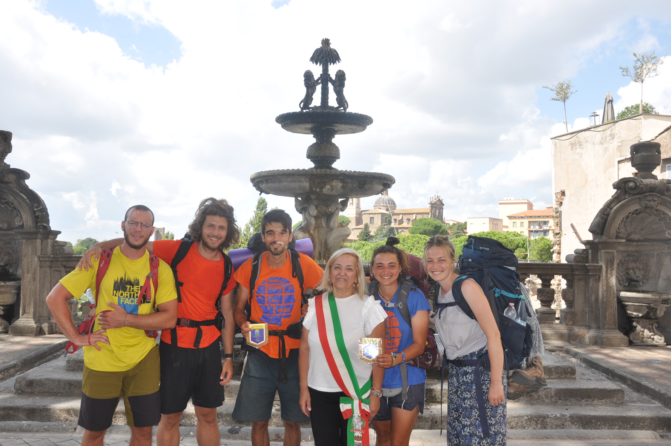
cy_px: 223
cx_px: 336
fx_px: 586
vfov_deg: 41.6
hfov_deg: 59.6
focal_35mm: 32
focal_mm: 21
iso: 200
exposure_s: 1/200
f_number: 9
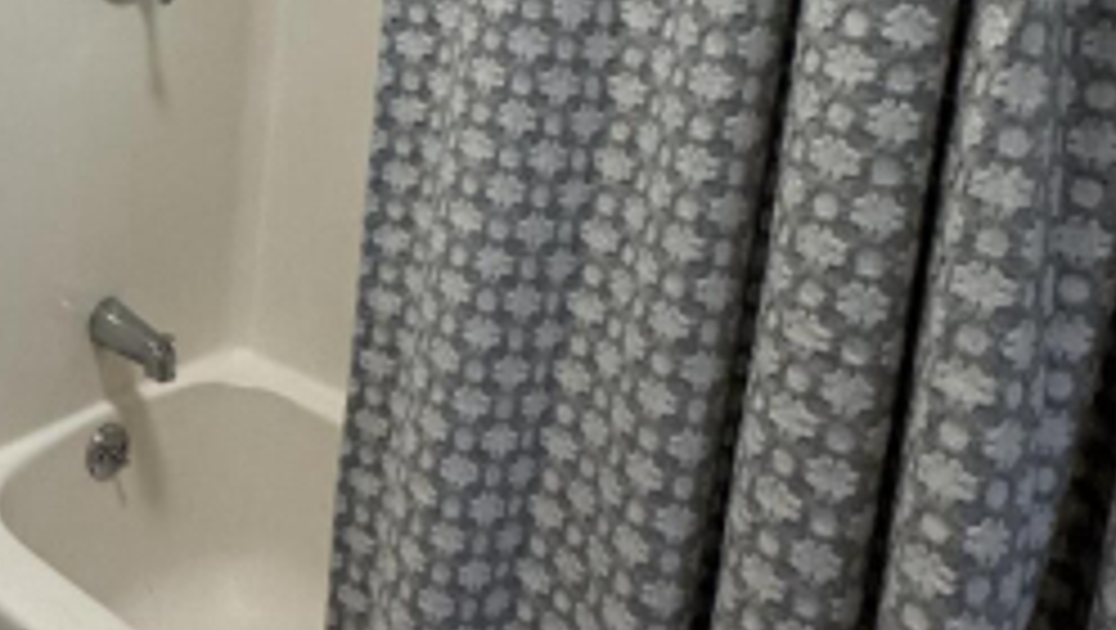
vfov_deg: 27.0
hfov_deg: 43.3
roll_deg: -4.1
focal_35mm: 41
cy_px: -43
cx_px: 32
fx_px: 1214
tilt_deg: -8.5
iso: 200
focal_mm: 2.22
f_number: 2.2
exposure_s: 1/60
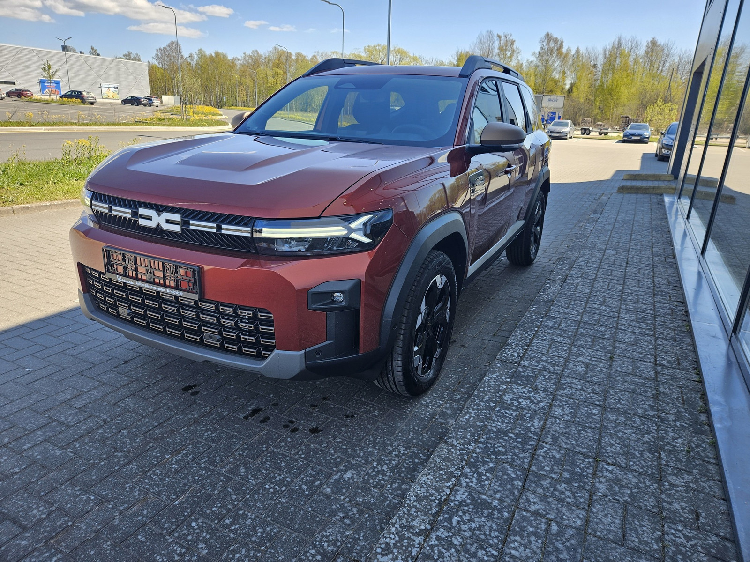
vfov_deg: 58.9
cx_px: 375
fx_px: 498
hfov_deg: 73.9
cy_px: 281
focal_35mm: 23
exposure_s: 1/381
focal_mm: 5.4
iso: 25
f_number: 1.8
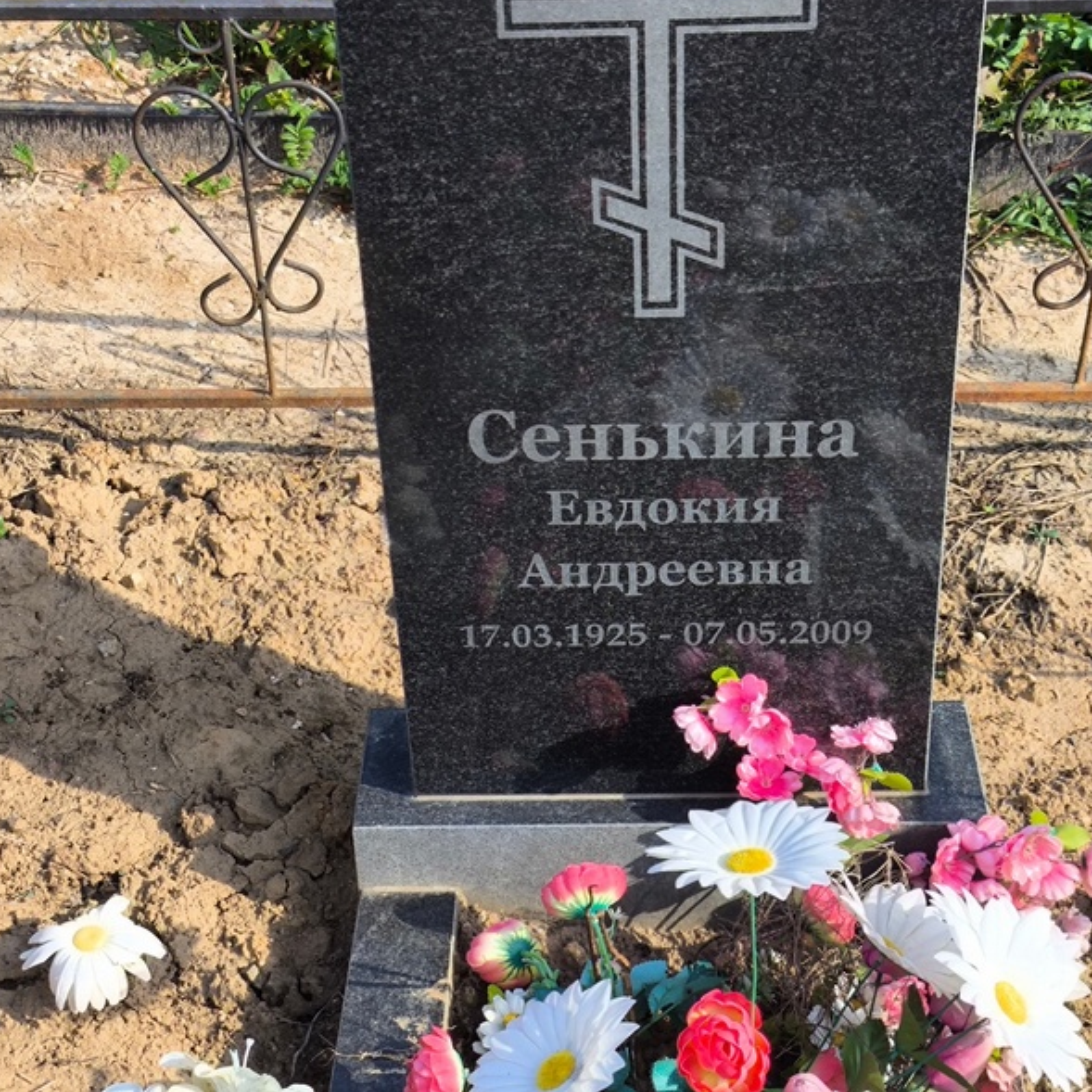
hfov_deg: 28.6
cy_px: 538
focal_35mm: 60
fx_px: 2141
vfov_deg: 28.6
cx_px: 570
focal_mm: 4.71
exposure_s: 1/1158
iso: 50
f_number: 1.7
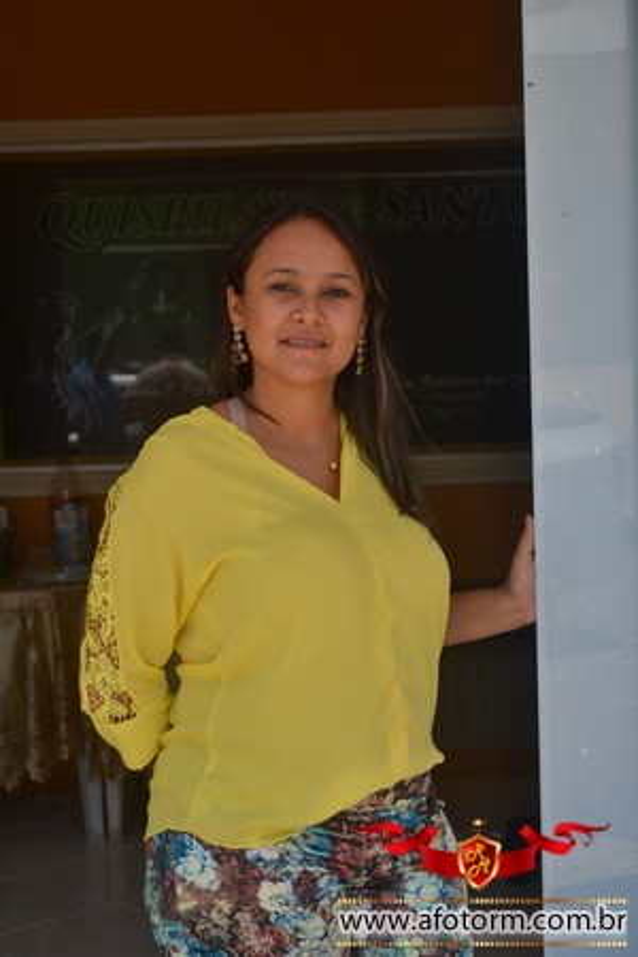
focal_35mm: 87
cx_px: 319
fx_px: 2313
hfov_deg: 15.7
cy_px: 478
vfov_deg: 23.4
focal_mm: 58
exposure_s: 1/500
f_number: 5.6
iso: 160
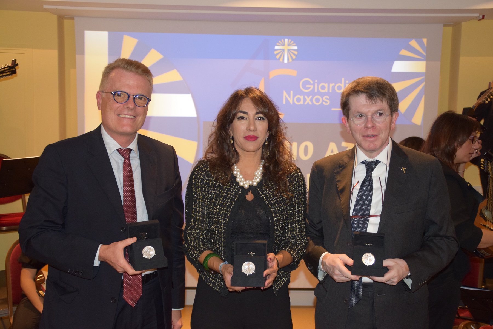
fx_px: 657
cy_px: 164
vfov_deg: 28.1
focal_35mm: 48
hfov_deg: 41.1
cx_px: 246
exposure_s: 1/60
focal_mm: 32
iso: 1800
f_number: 4.2
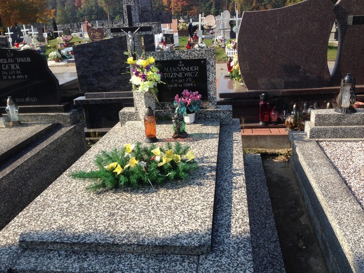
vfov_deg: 42.9
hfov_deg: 55.4
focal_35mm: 33
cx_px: 182
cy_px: 136
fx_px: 347
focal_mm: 4.12
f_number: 2.4
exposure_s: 1/968
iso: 50
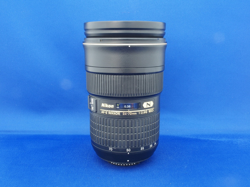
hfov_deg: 49.0
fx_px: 274
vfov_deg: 37.7
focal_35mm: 38
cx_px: 125
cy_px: 94
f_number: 8
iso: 100
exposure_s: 3.2
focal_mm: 8.1
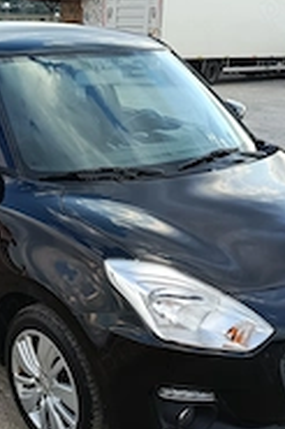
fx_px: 642
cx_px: 88
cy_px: 357
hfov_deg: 24.8
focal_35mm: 54
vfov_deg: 35.4
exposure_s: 1/100
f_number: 1.7
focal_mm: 5.24
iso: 58
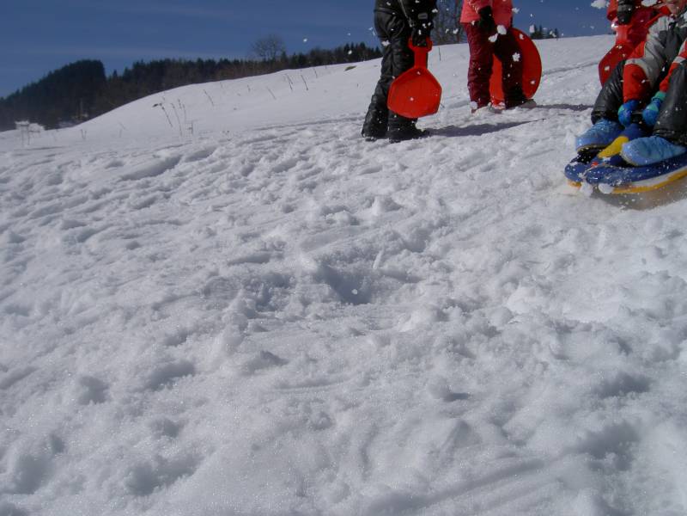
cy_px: 258
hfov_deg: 47.9
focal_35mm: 39
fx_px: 774
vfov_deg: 36.8
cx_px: 344
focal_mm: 8
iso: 100
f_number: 4.7
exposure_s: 1/2000
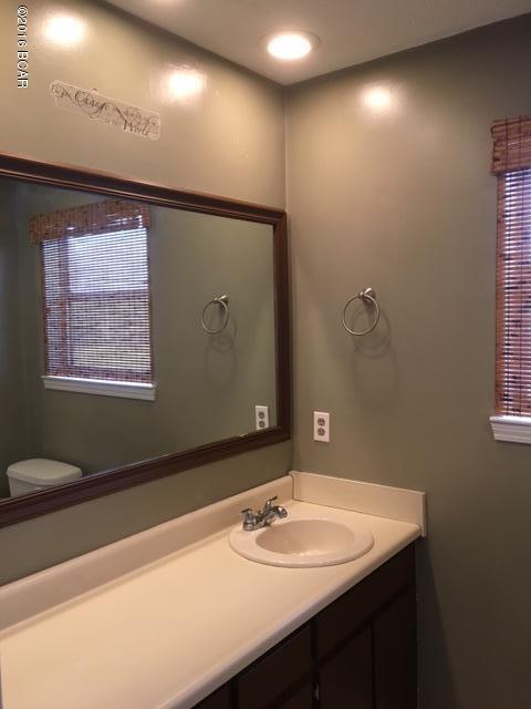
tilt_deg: -3.9
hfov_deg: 48.2
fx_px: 593
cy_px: 354
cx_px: 266
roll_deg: +0.6
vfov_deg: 61.7
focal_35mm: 29
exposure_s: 1/30
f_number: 2.2
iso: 100
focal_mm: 4.15
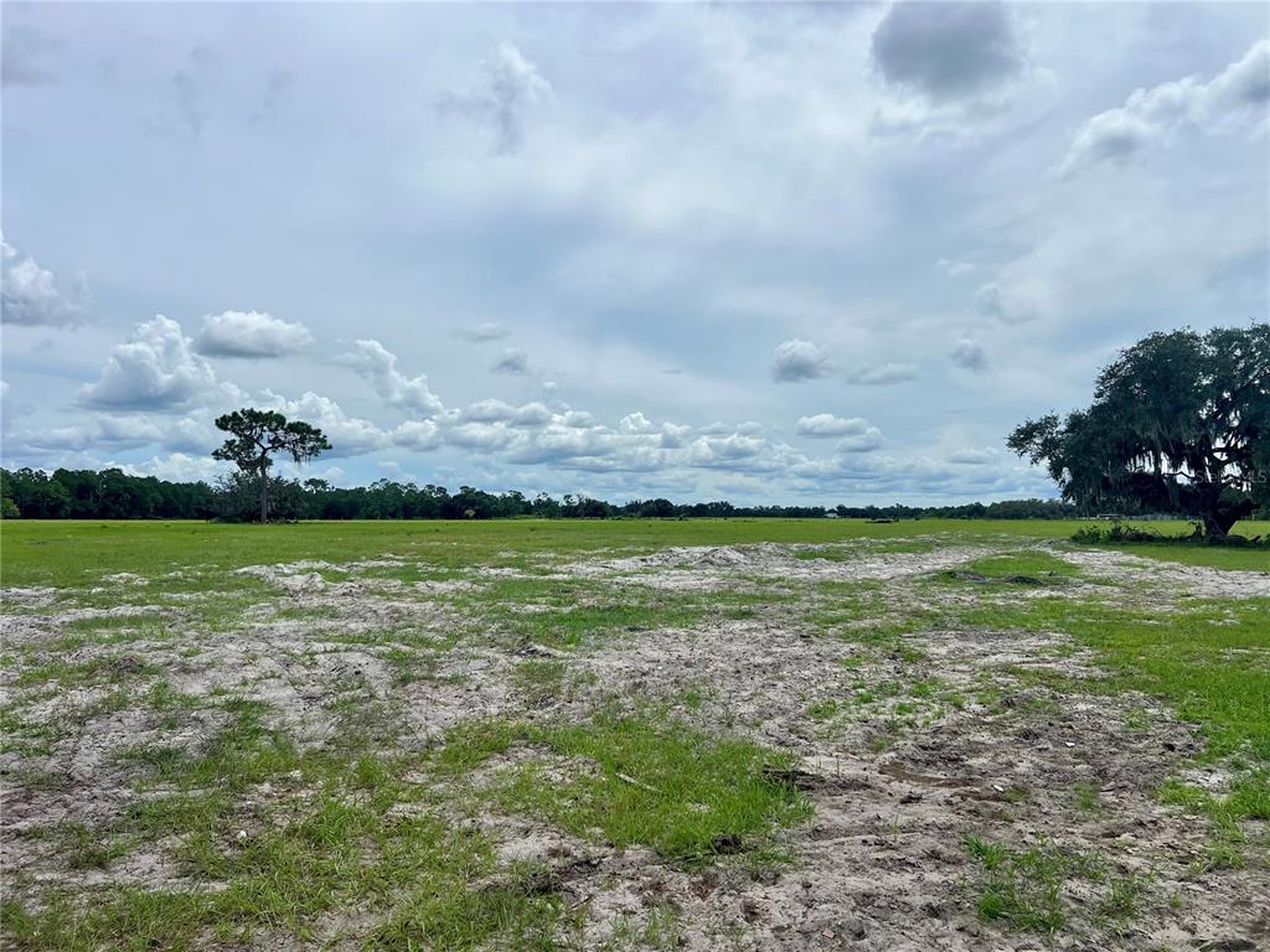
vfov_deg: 53.1
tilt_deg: +1.8
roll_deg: -0.8
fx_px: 954
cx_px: 635
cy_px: 476
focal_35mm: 26
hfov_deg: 67.3
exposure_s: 1/10309
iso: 50
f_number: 1.5
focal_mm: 5.7
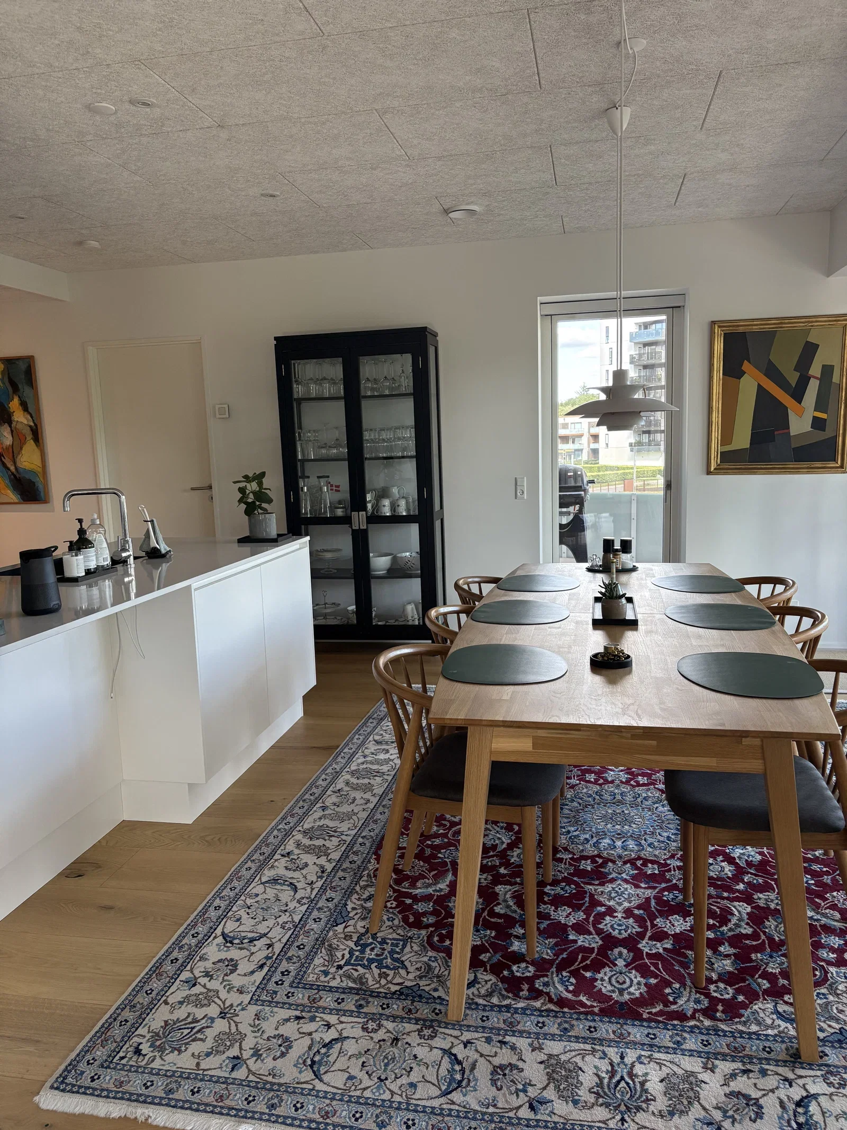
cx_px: 424
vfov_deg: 67.3
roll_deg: +1.8
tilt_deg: -8.3
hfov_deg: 53.1
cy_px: 565
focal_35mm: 26
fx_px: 848
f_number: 1.6
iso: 125
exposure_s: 1/112
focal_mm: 5.96
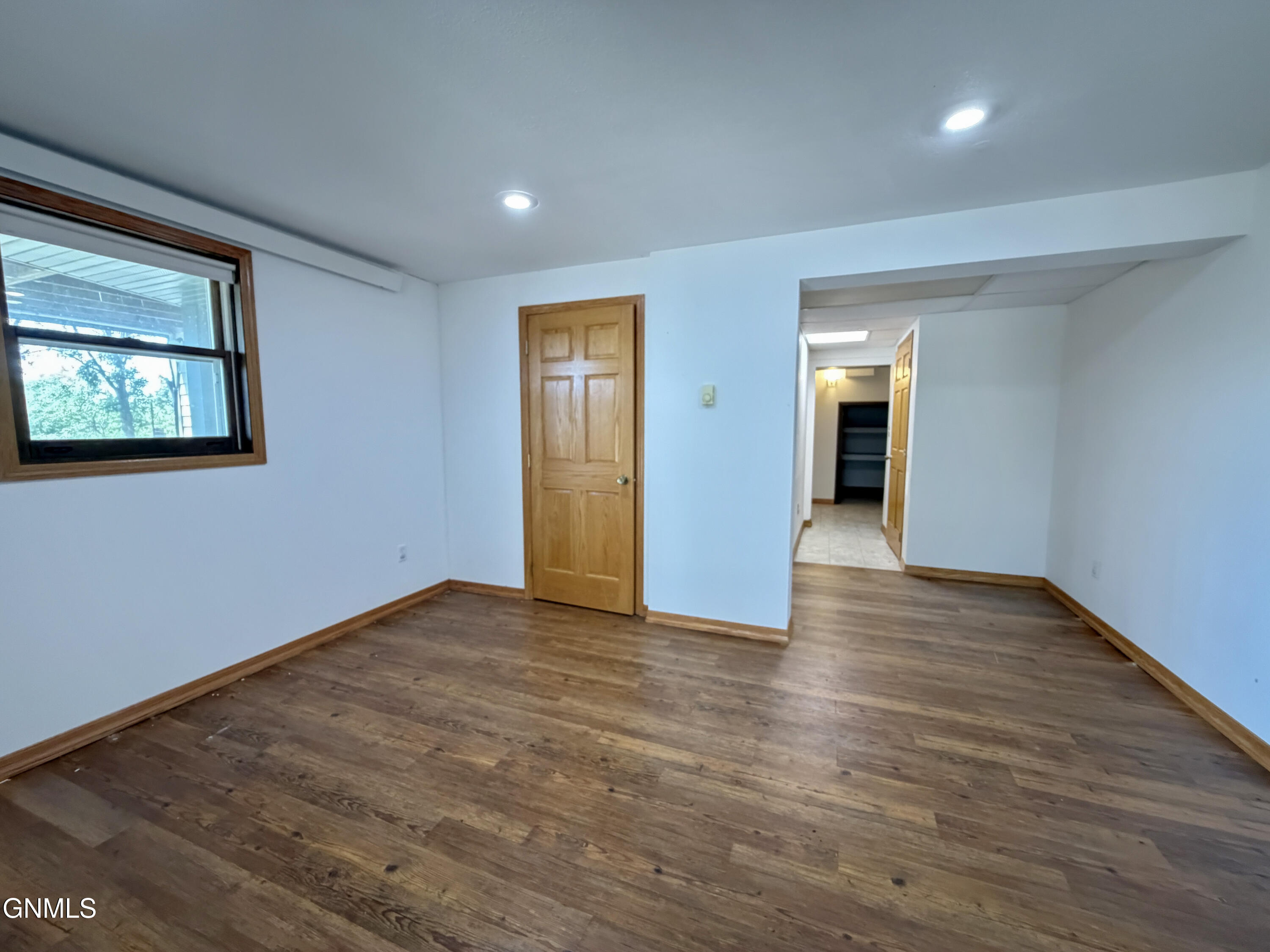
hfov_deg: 102.1
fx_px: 514
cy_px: 476
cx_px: 635
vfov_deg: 85.7
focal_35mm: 14
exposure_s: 1/60
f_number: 2.2
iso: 1000
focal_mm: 2.22
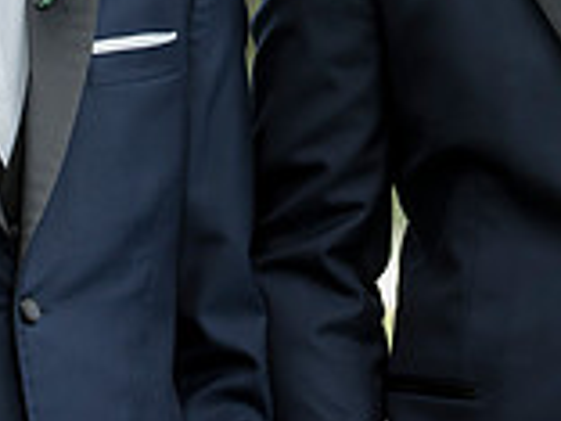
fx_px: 6077
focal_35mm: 375
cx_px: 309
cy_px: -254
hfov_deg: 5.3
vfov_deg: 3.9
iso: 400
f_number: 3.5
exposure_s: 1/250
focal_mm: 105
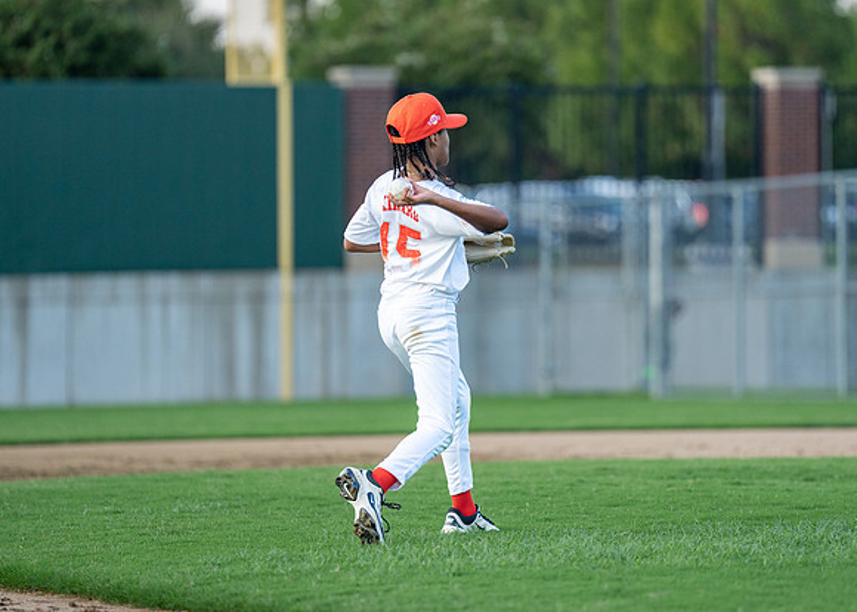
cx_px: 460
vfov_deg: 5.6
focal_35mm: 255
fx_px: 6214
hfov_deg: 7.9
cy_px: 264
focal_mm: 200
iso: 800
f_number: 2.8
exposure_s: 1/2000
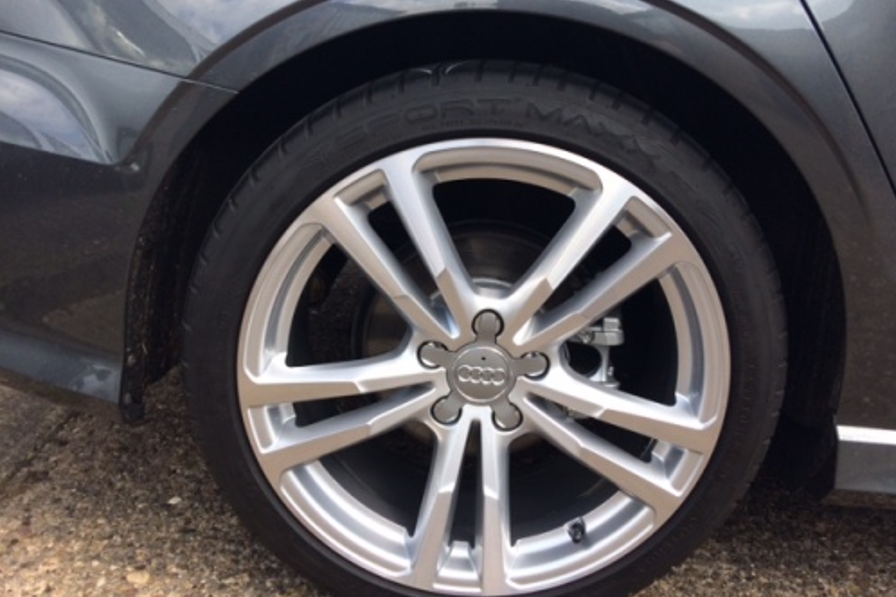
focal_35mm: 31
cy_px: 288
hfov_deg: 60.3
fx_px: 771
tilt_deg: -18.0
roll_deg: +0.9
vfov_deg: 42.3
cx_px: 459
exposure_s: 1/427
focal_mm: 4.15
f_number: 2.2
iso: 32
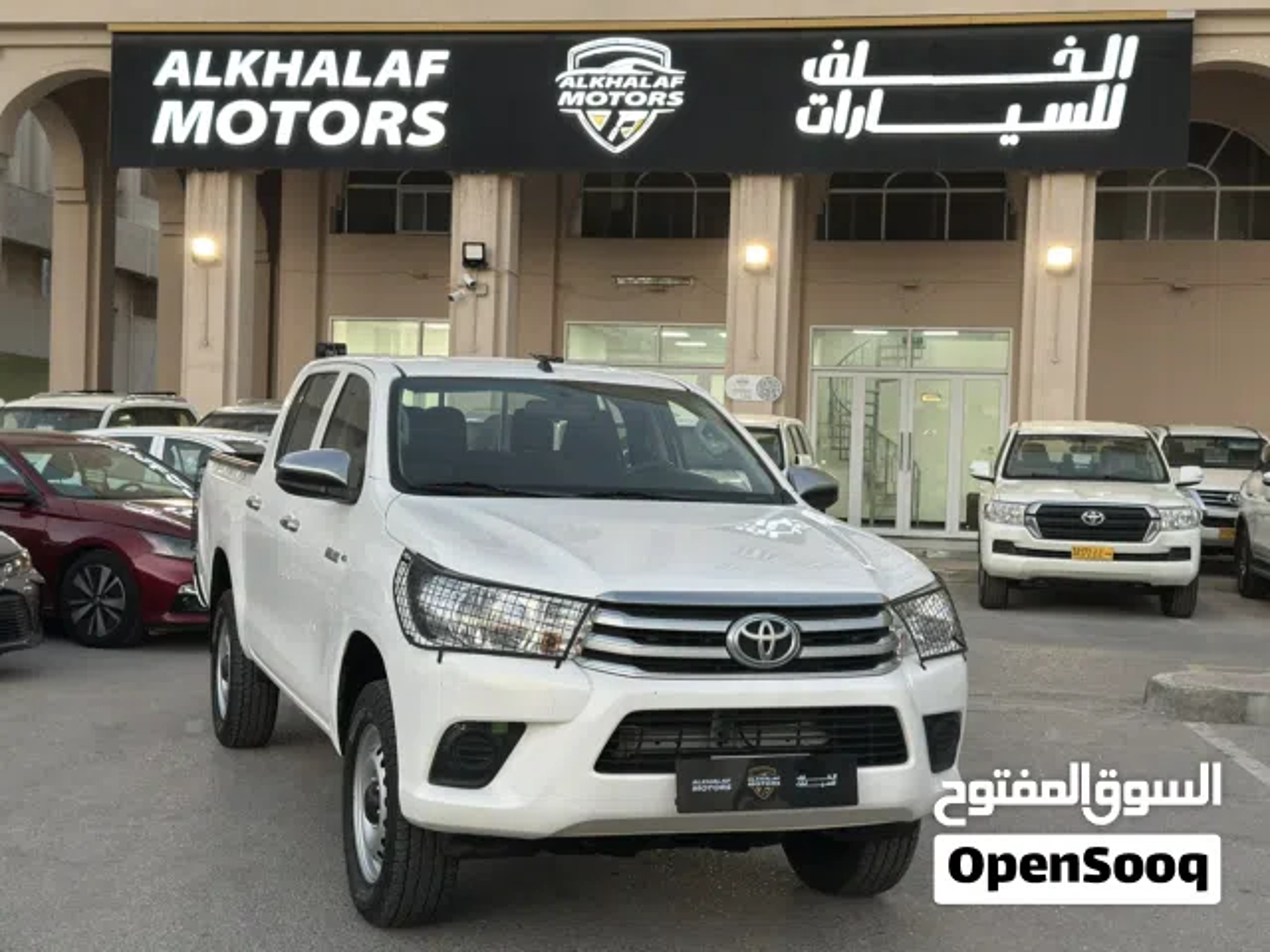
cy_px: 476
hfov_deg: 39.7
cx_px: 635
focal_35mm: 48
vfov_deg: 30.3
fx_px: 1761
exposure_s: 1/100
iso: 80
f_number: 1.78
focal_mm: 6.86
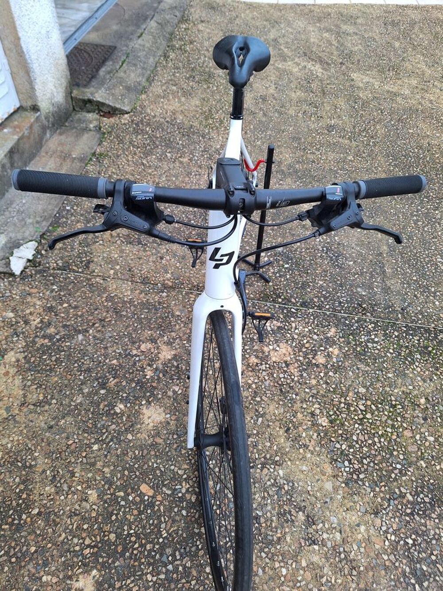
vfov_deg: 73.9
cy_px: 296
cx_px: 222
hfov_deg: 58.9
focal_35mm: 23
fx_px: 392
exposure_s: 1/50
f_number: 1.8
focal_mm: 5.54
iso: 200
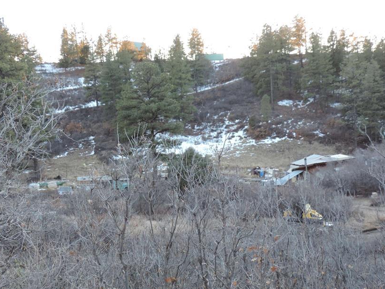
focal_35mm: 44
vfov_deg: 32.8
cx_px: 161
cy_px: 158
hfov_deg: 42.8
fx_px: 489
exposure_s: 1/50
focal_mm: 6.2
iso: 220
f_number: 3.3
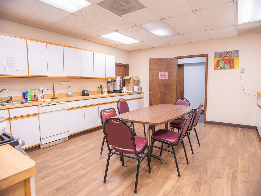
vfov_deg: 65.7
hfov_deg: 81.5
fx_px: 152
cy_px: 97
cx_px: 132
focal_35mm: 20
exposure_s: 1/160
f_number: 2.8
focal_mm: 16
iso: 800
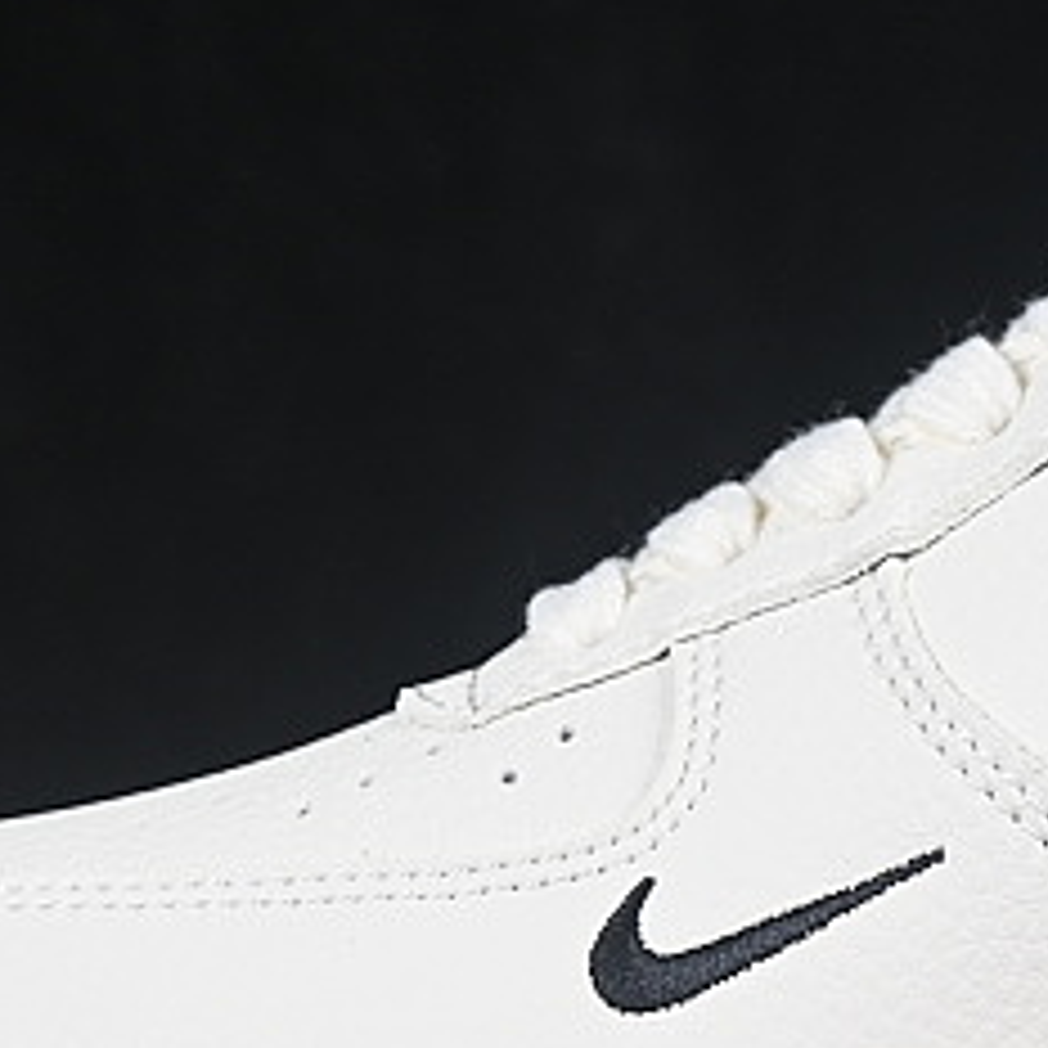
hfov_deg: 5.9
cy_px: 459
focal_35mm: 295
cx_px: 1273
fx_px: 10104
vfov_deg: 5.9
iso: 160
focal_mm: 50
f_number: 8
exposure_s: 1/80
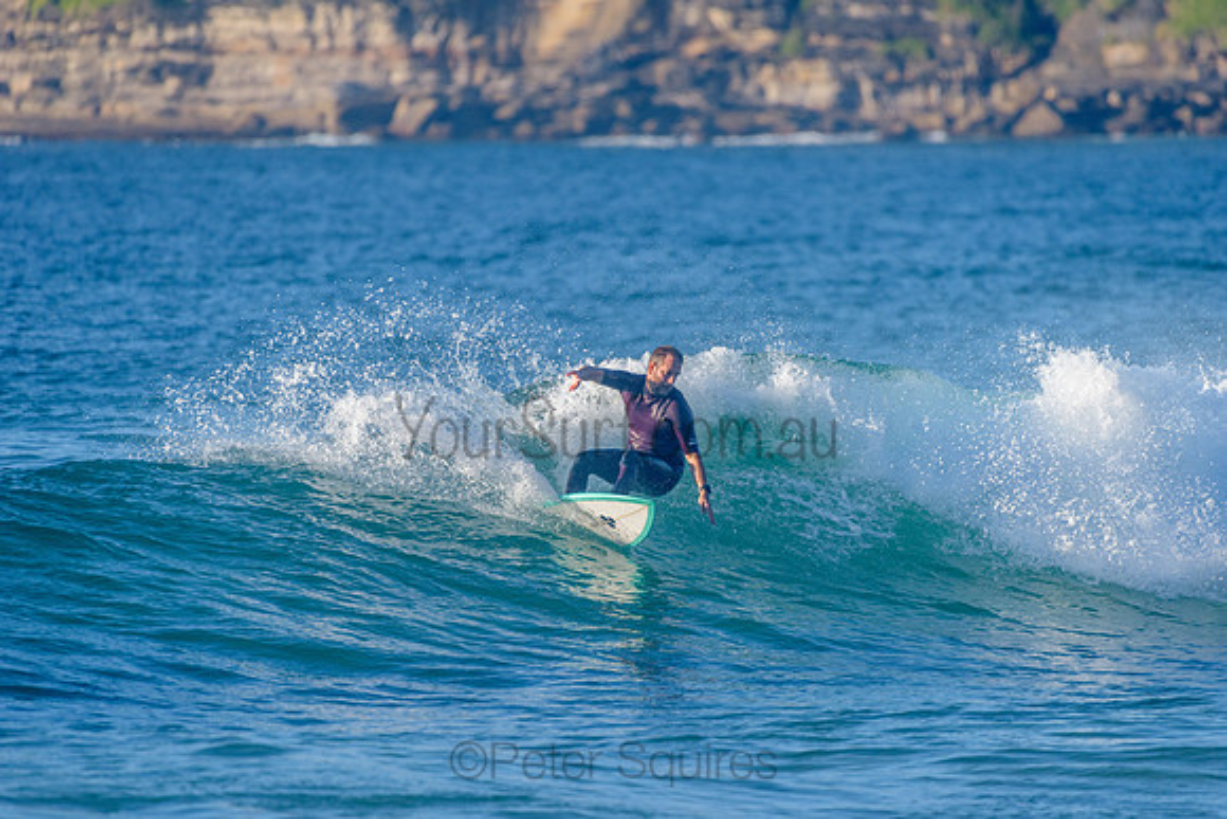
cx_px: 614
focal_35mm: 500
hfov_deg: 4.1
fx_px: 17055
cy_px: 410
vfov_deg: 2.7
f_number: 5.6
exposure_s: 1/2000
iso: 360
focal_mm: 500
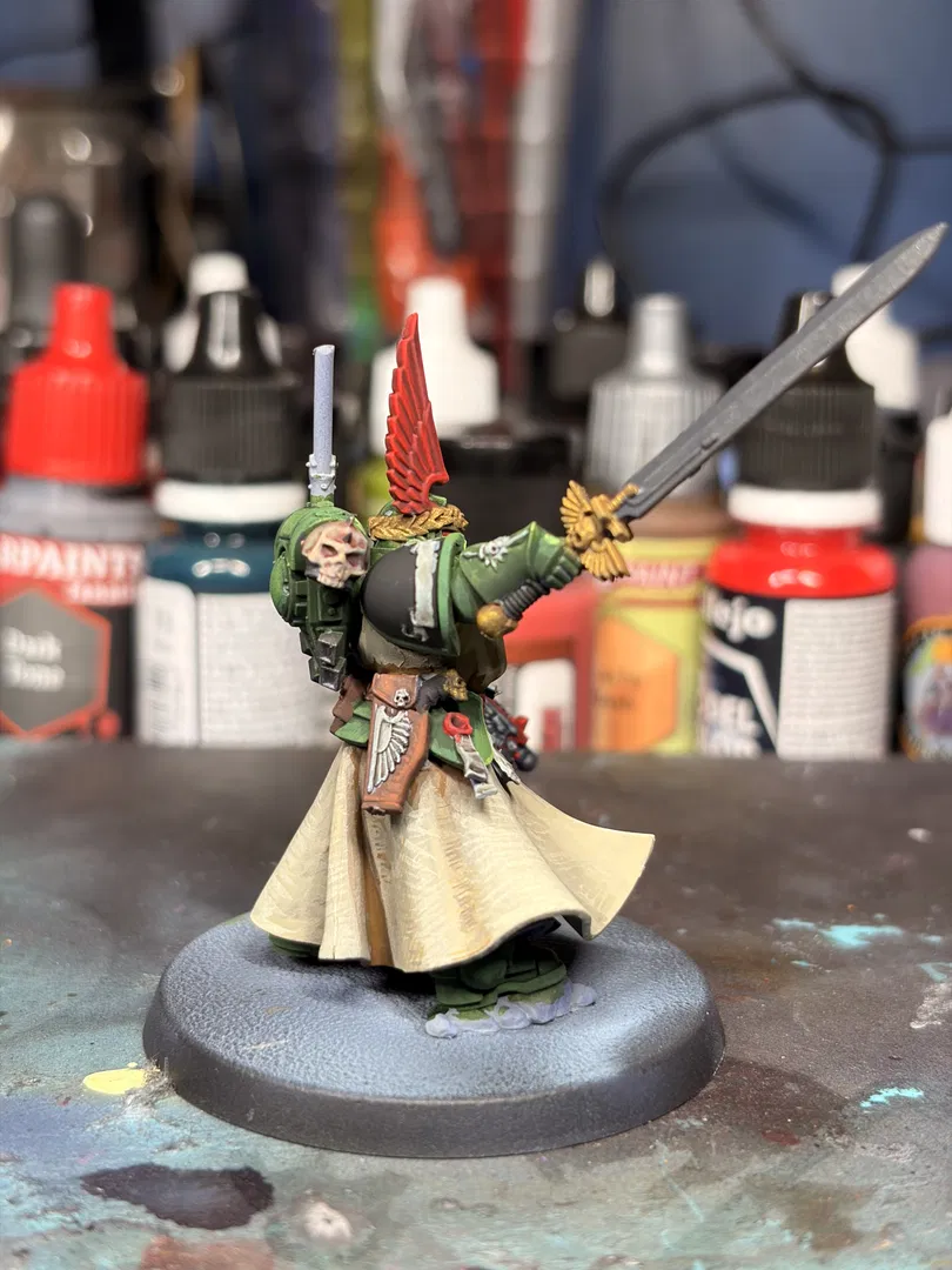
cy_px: 635
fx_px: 1907
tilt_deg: -12.9
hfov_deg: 28.0
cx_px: 476
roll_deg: -0.6
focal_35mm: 52
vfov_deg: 36.8
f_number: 1.6
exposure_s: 1/120
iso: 64
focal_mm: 5.96
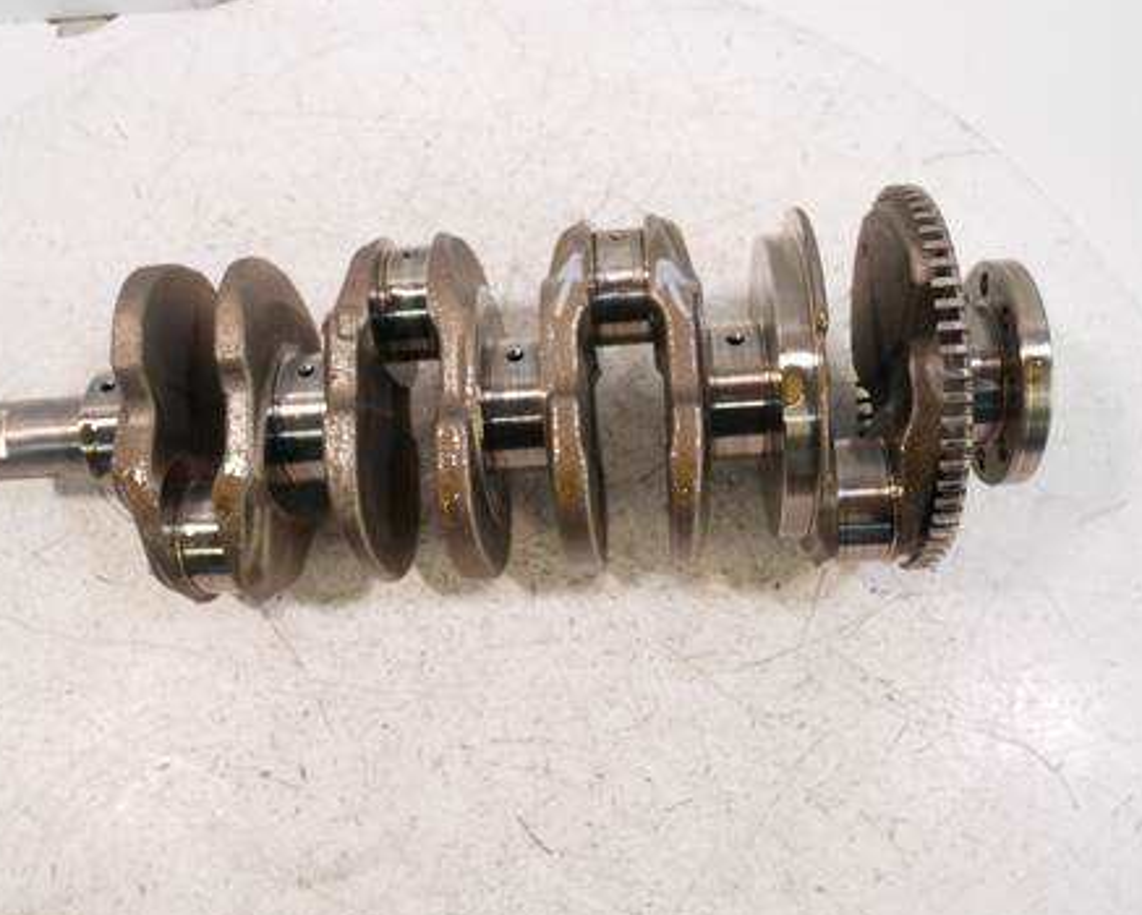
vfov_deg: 48.5
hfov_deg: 58.7
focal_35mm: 30
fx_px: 1014
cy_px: 460
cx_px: 546
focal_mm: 14
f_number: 3.6
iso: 800
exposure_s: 1/60
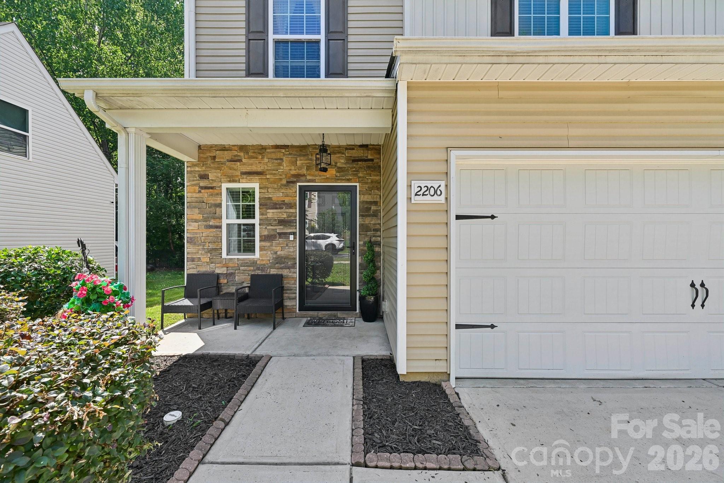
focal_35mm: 15
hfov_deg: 100.4
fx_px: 302
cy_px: 242
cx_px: 362
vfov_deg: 77.3
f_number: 8
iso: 100
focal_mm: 15
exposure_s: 1/125
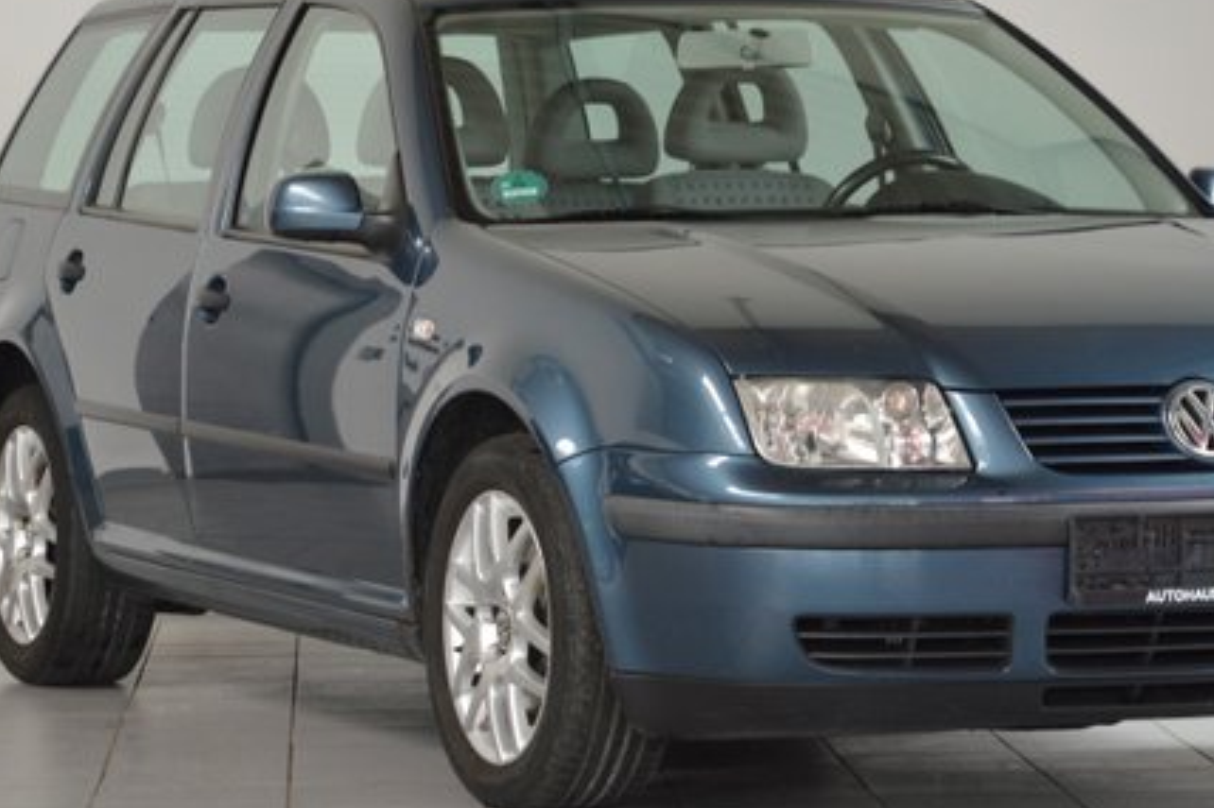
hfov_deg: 13.1
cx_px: 740
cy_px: 425
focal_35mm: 157
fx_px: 5292
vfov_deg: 8.7
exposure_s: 1/60
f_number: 5.3
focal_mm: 70
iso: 400
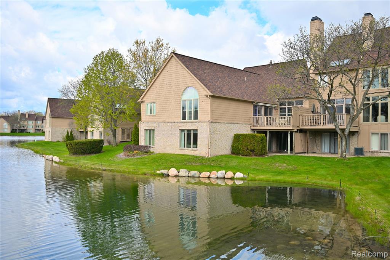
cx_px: 195
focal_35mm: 30
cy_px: 130
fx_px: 325
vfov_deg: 43.6
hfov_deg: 61.9
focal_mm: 30
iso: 100
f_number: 8
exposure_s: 1/200
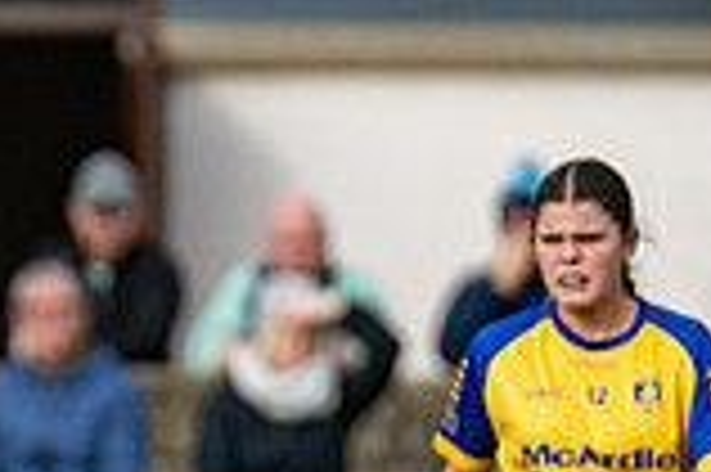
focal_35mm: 1650
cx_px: -508
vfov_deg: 0.8
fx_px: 32553
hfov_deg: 1.3
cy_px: 679
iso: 450
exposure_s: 1/6400
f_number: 2.8
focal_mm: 300
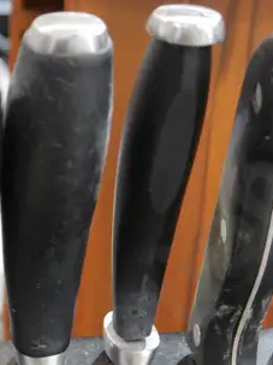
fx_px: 1210
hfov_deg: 12.9
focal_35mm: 115
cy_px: 385
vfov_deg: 16.7
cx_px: 118
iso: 2000
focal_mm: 17
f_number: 4
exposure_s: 1/60
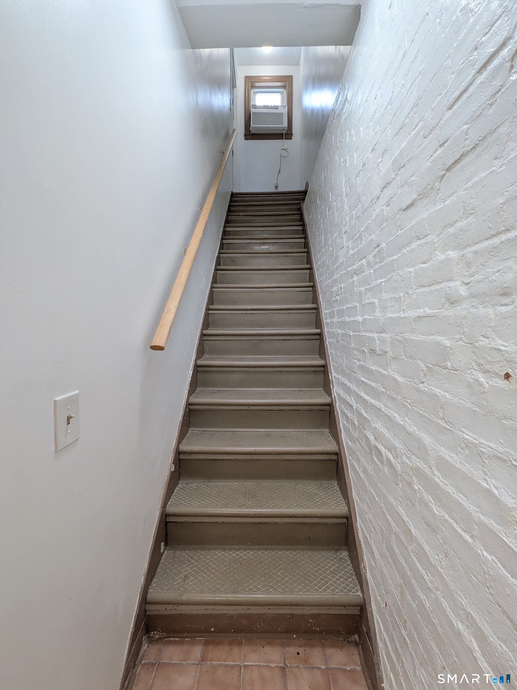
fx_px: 279
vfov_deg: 102.1
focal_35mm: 14
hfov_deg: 85.7
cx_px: 258
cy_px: 345
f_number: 2.2
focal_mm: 1.85
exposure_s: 1/60
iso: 105
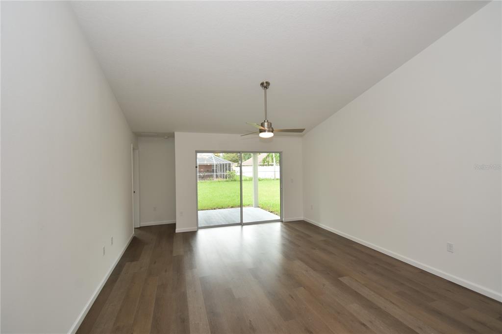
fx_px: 209
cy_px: 167
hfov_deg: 100.4
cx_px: 251
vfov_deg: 77.3
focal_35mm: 15
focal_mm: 10
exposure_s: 1/80
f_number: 4.5
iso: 200
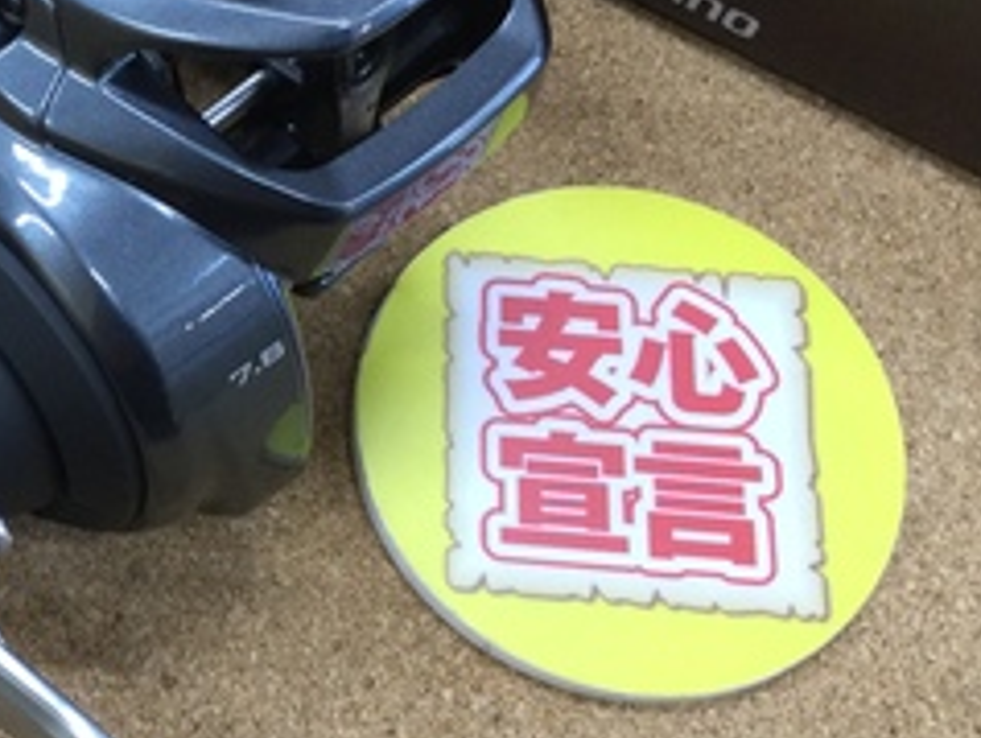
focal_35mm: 78
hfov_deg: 24.1
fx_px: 2213
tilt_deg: -66.4
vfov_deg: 18.9
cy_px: 326
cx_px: 41
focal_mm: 3.3
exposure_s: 1/30
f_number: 2.4
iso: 64
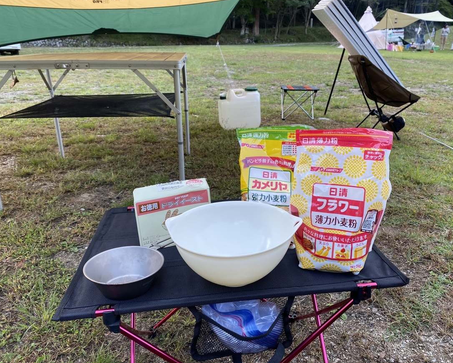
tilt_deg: -17.3
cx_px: 244
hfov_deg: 62.1
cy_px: 176
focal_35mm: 28
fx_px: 375
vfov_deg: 51.5
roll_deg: -1.3
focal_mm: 4.25
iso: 40
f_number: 1.8
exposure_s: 1/121
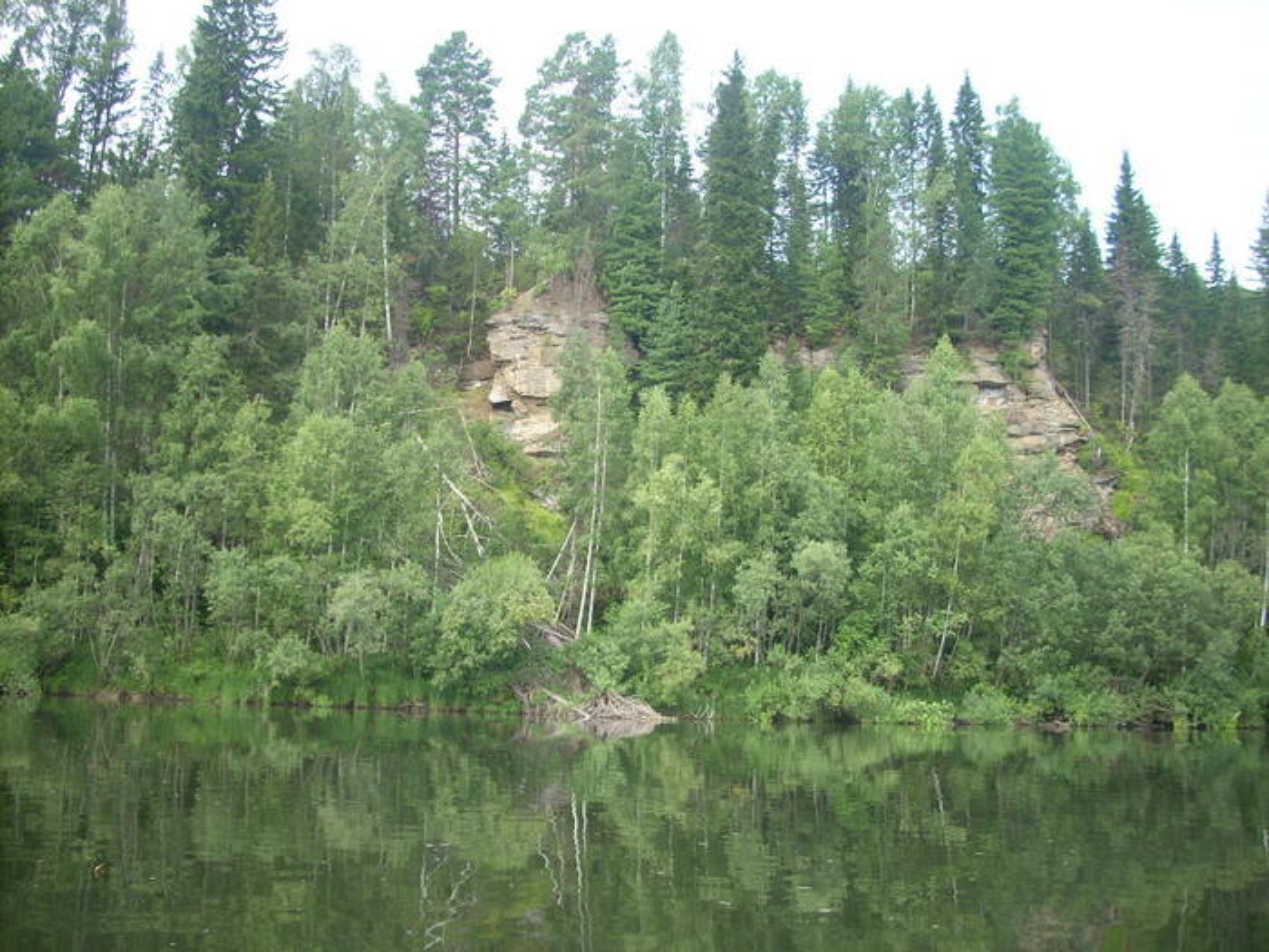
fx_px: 1356
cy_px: 476
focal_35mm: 37
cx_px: 634
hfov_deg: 50.1
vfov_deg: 38.7
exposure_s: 1/149
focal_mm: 6.2
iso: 64
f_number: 2.8
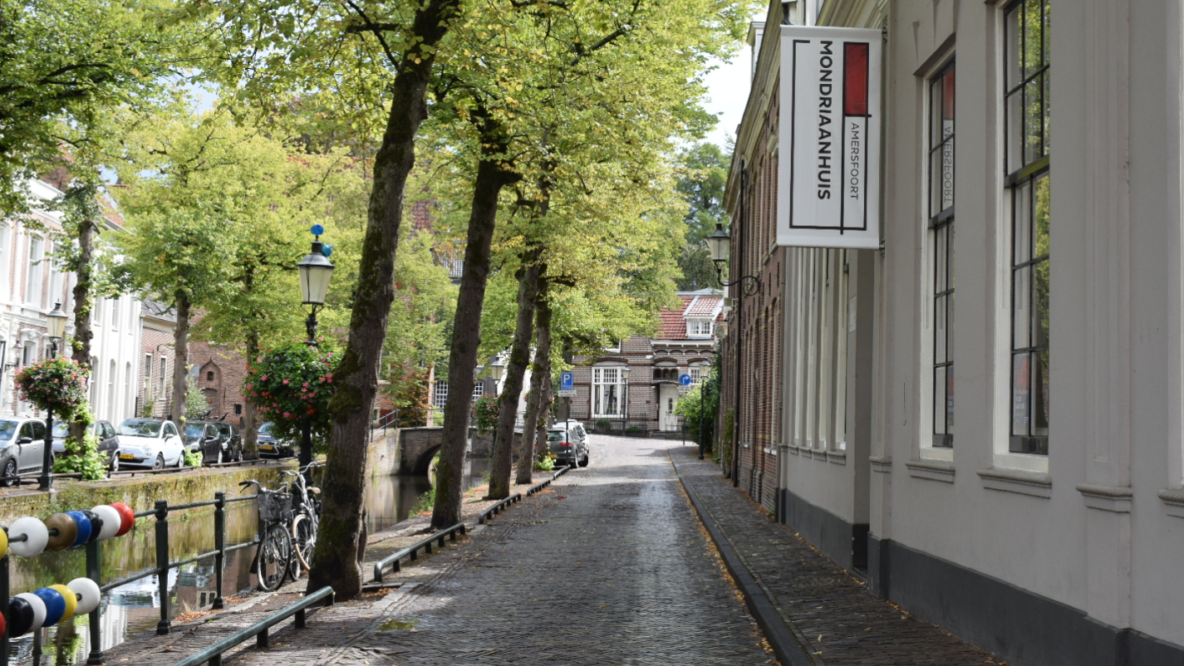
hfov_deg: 41.3
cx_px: 651
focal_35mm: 50
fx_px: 1570
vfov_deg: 23.9
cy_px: 278
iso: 250
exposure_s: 1/250
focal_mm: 28
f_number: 8
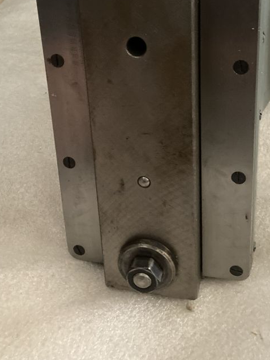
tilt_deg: -34.1
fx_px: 489
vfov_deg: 39.2
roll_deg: +5.0
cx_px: 147
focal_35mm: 47
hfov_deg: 30.9
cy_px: 86
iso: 640
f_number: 1.8
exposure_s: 1/24
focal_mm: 3.99
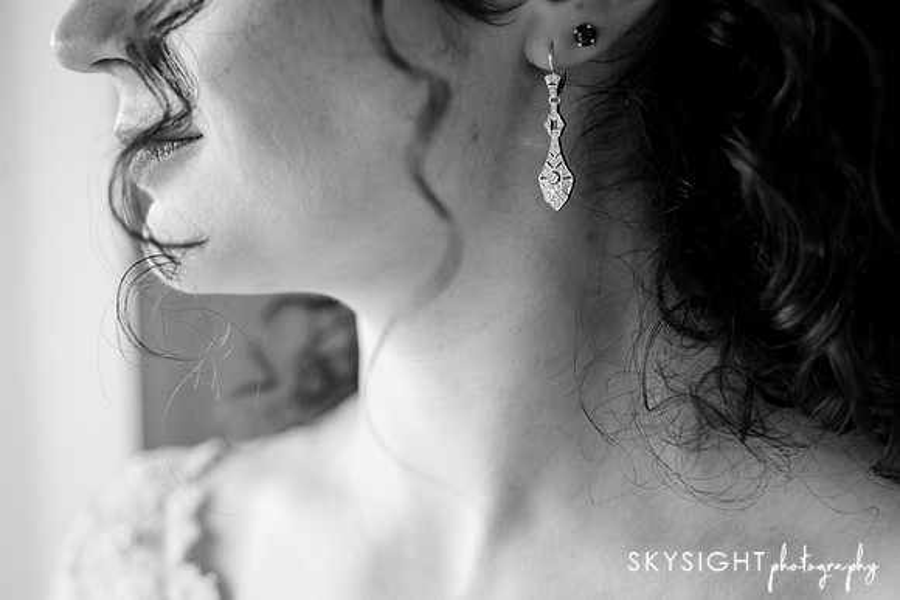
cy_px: 300
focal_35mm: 51
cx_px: 450
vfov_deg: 26.5
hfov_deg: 38.9
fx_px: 1274
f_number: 3.2
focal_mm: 50
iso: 1600
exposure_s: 1/500
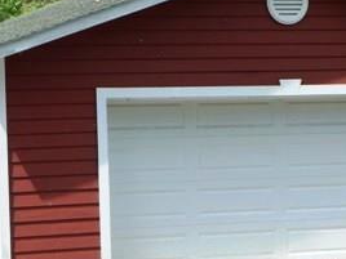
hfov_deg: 12.0
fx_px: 1649
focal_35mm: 165
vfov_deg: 9.0
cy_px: 165
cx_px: 196
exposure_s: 1/640
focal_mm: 12.3
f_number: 4.1
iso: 125
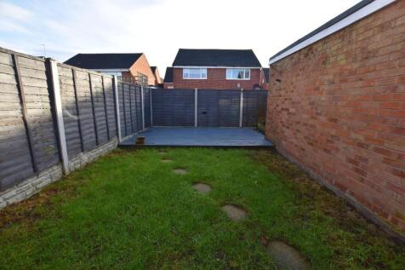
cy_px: 135
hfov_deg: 100.4
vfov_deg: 77.3
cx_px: 202
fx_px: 169
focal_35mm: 15
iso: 110
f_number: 5
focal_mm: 10
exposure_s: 1/200
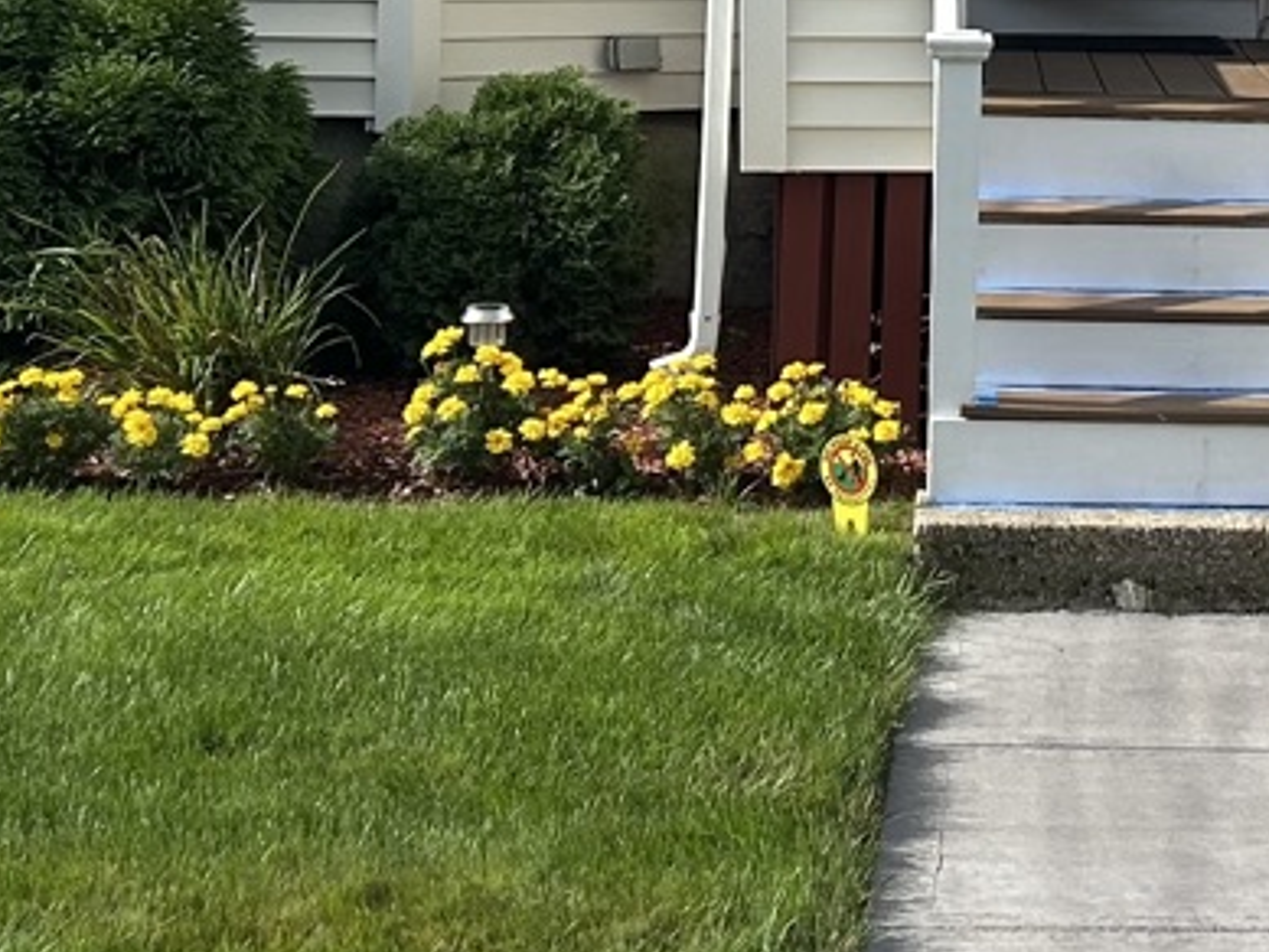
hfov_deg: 18.0
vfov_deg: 13.5
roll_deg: -0.4
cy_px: -134
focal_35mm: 107
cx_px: 1207
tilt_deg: -1.1
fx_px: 3924
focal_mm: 5.7
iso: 50
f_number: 1.5
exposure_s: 1/3460
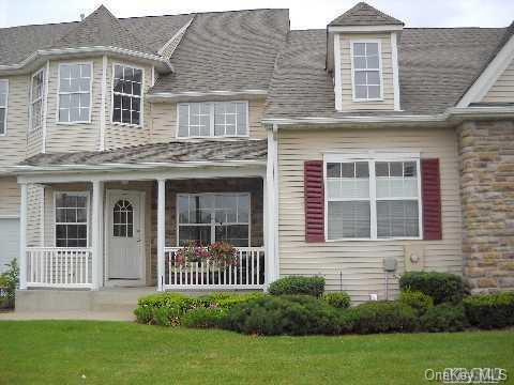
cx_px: 257
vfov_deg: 35.1
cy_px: 192
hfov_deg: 45.8
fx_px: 609
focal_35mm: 41
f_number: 3.1
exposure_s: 1/296
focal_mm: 6.72
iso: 64
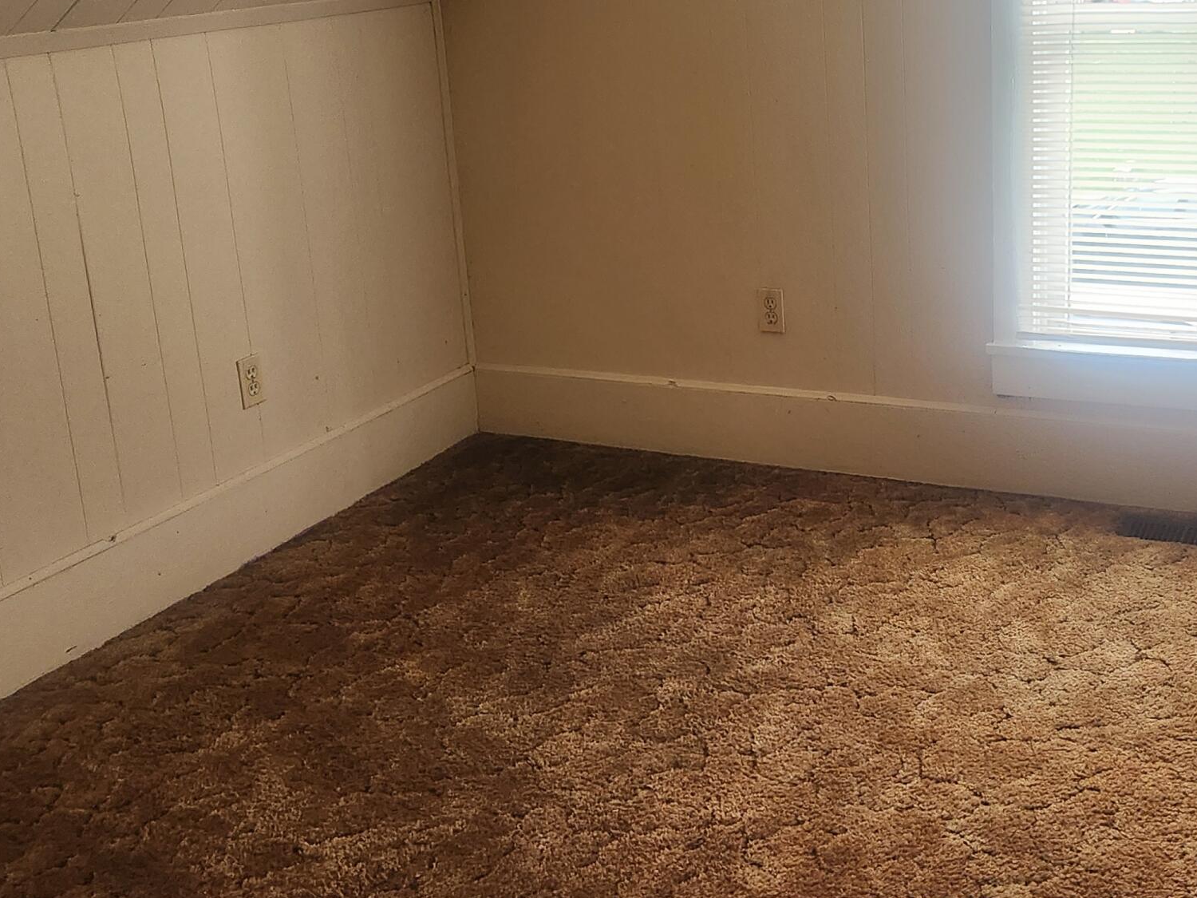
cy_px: 298
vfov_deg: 31.3
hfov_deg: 40.1
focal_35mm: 46
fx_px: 1591
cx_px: 898
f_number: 1.8
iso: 320
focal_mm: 5.4
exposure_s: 1/120
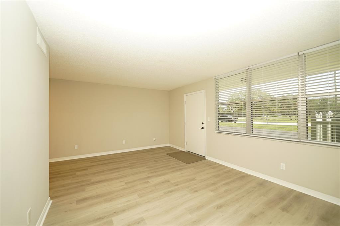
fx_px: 132
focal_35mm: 14
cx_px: 170
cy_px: 113
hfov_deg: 104.3
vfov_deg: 81.1
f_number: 1.8
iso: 100
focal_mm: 14
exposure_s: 1/60
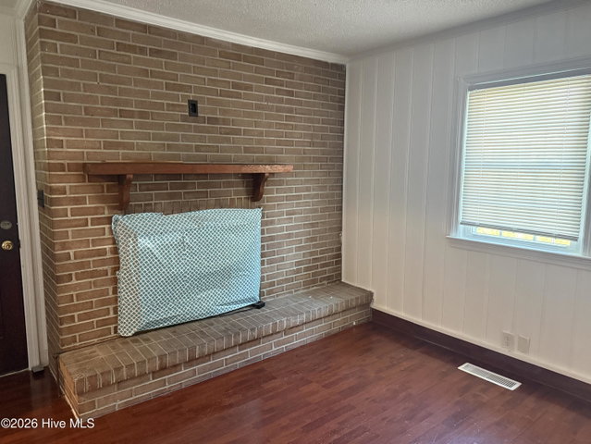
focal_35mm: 24
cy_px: 222
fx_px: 410
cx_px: 296
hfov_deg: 71.6
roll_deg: -0.1
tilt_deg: -6.6
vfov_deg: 56.9
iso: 800
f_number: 1.78
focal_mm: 6.76
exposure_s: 1/60
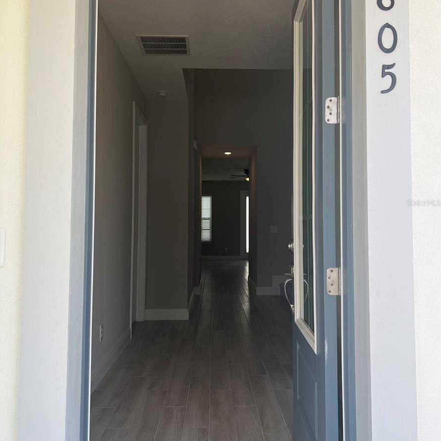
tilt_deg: +5.0
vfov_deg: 52.5
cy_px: 203
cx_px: 219
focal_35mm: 31
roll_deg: -0.1
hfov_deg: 52.5
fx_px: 447
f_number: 1.5
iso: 50
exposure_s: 1/678
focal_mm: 5.7
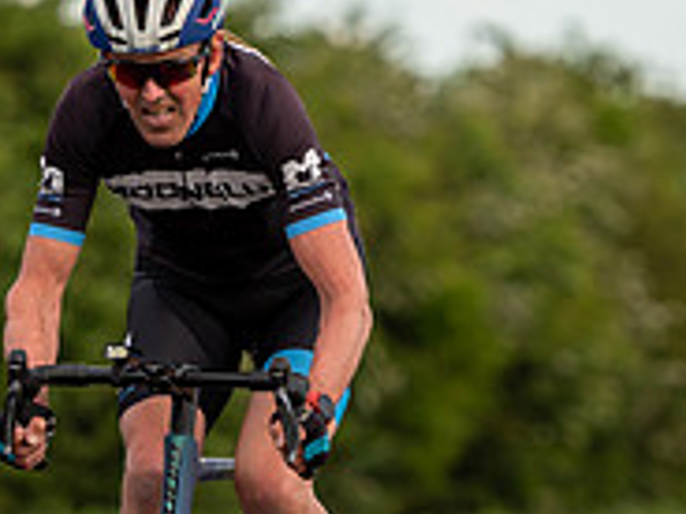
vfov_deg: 2.1
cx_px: 146
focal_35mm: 692
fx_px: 13714
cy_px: 169
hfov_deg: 2.9
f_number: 3.5
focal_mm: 180
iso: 100
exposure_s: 1/500
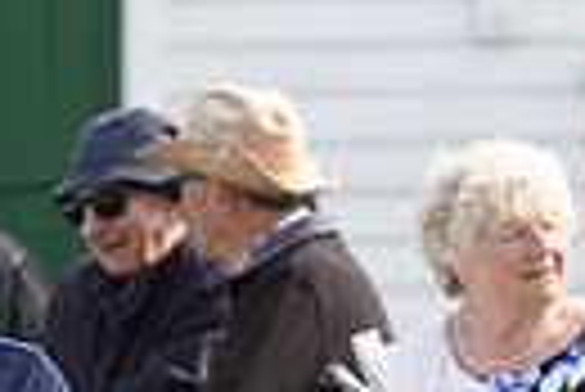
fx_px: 14495
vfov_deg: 1.5
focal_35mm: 891
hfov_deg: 2.3
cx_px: -288
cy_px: 723
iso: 400
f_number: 5.6
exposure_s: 1/1000
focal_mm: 200
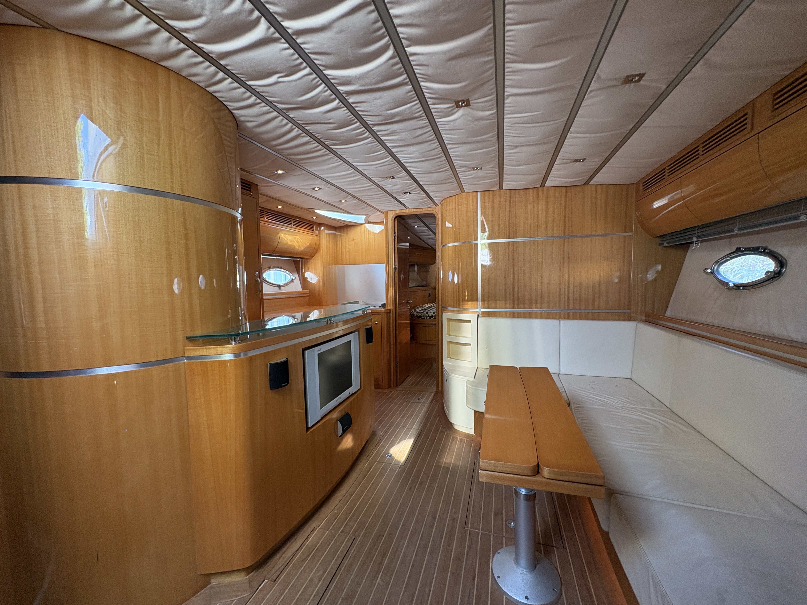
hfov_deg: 102.1
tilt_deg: -1.7
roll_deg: +0.1
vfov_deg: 85.7
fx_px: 326
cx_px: 404
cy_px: 302
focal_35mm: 14
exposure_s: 1/69
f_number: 2.2
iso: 250
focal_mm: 2.22
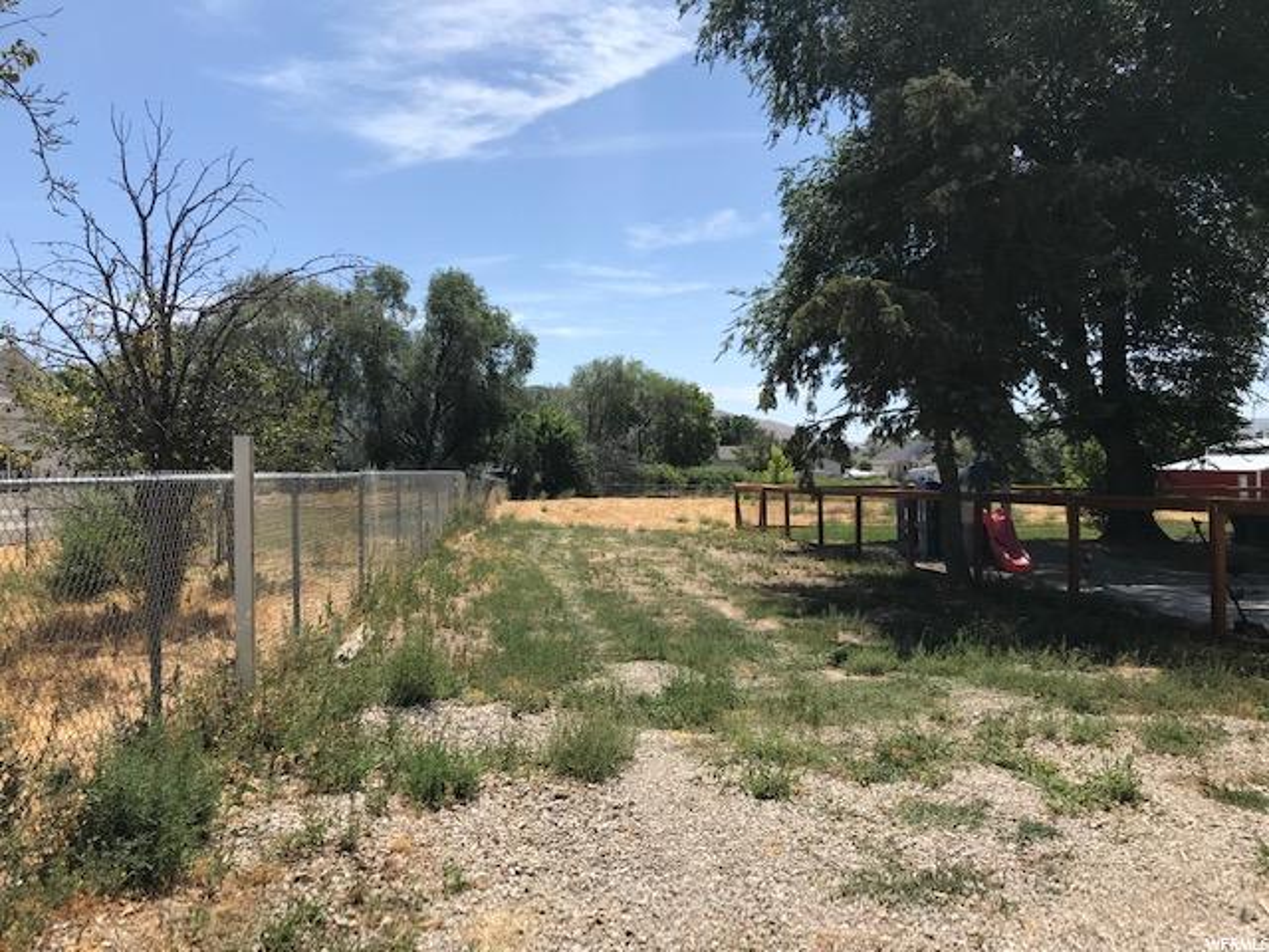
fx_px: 1026
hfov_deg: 63.4
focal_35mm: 28
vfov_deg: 49.7
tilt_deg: +0.6
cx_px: 634
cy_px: 476
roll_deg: +1.8
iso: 20
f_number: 1.8
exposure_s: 1/3096
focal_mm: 3.99
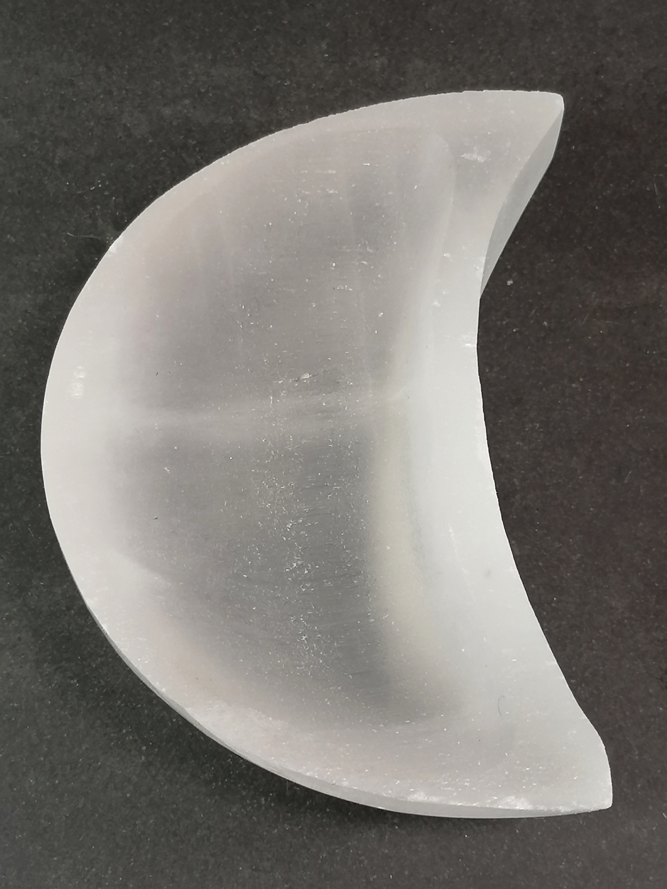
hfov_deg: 21.6
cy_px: 444
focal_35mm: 68
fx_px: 1747
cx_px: 334
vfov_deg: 28.6
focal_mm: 4.75
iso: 100
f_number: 1.8
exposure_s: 1/120
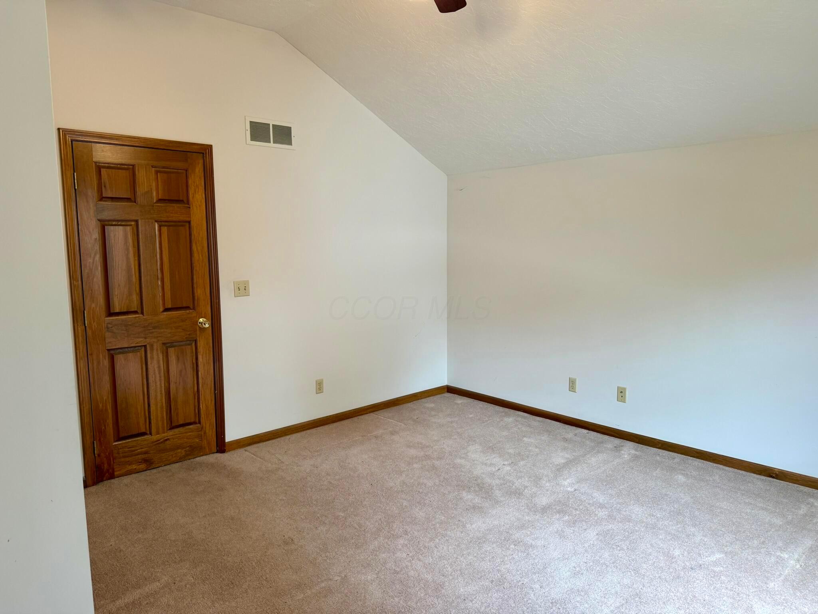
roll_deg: +0.2
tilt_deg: -6.0
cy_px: 307
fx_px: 567
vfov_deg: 56.8
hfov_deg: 71.6
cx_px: 409
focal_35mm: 24
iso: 160
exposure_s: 1/120
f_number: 1.78
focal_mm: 6.76
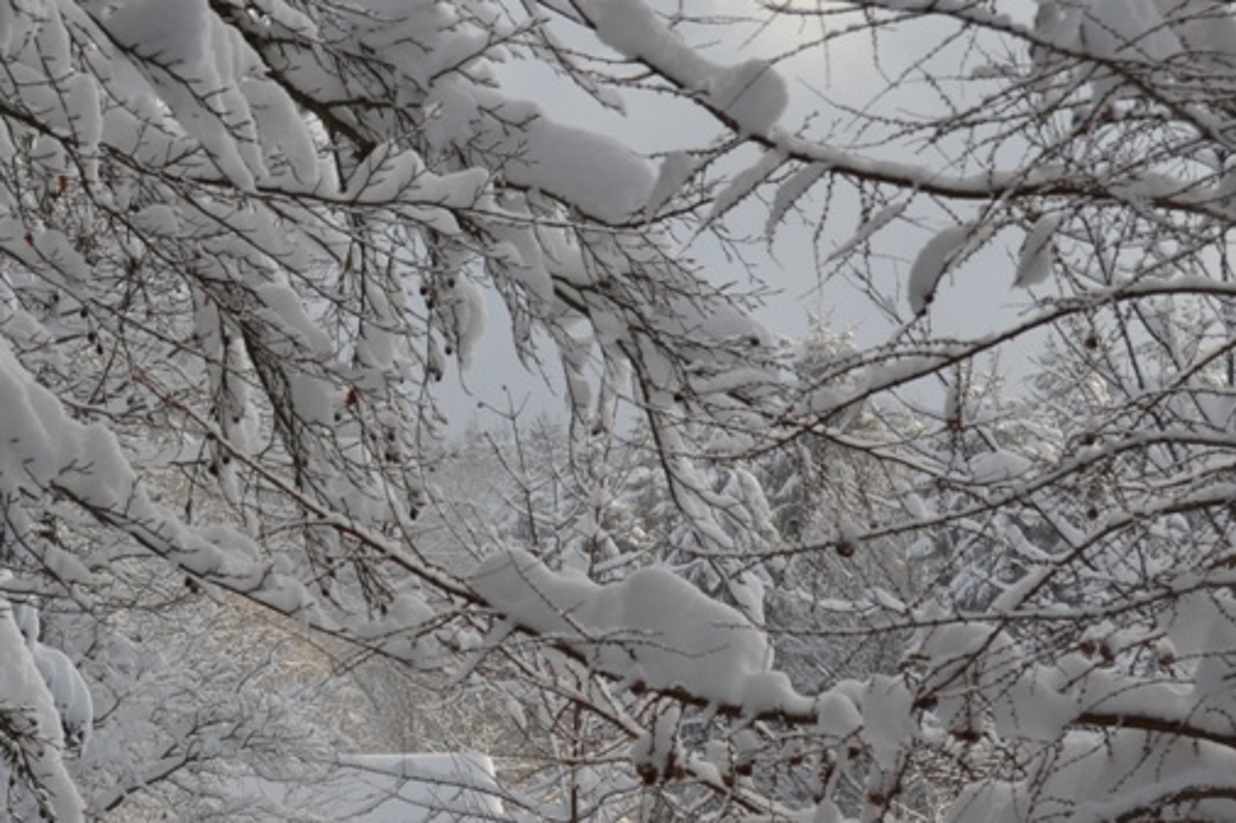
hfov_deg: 12.3
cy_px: 651
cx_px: 234
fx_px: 5732
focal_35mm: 167
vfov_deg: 8.2
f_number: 9
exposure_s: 1/320
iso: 100
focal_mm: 55
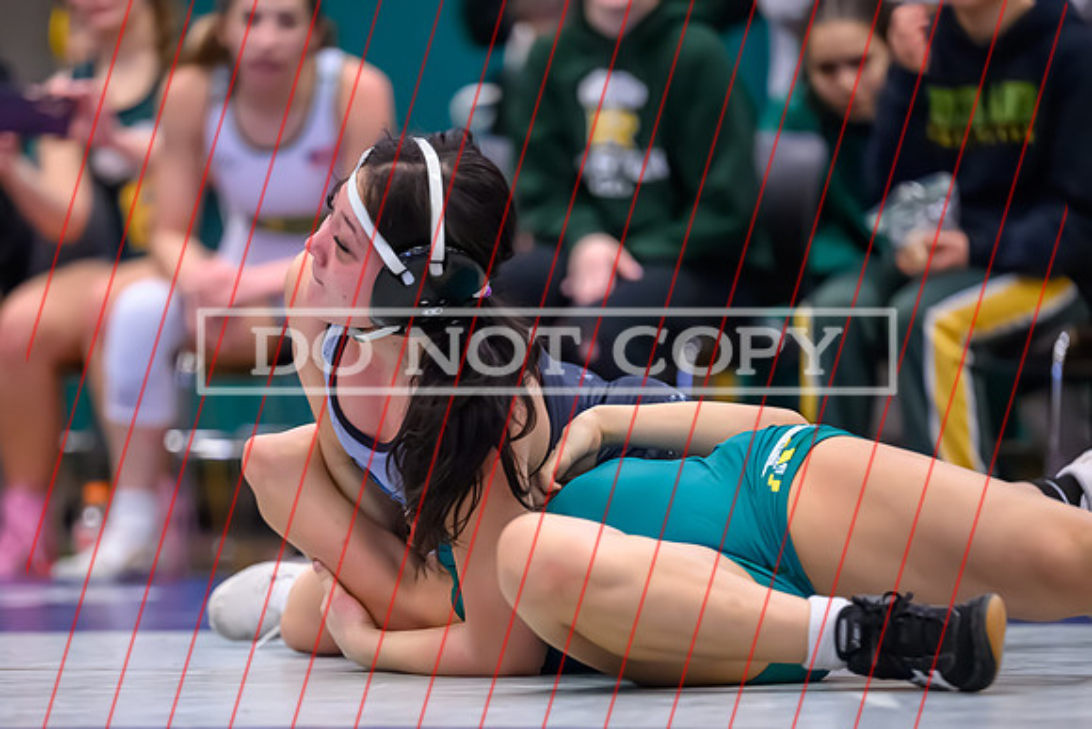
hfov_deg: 8.4
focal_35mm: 246
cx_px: 347
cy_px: 495
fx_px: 7466
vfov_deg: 5.6
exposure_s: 1/640
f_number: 2.8
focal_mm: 180
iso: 10000
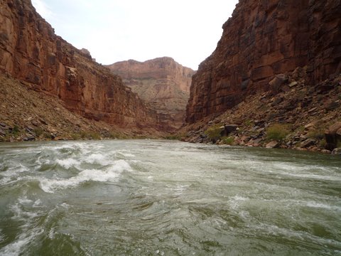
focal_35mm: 25
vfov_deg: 54.9
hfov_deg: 69.4
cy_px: 128
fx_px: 246
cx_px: 170
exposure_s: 1/500
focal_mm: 4.4
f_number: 3.5
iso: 100
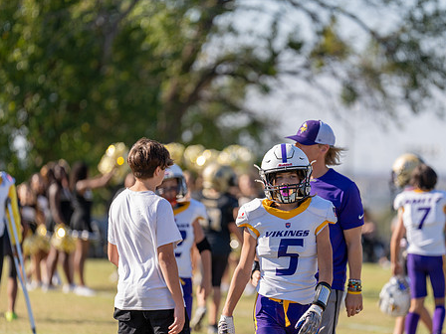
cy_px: 191
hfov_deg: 8.0
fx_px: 3208
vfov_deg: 6.0
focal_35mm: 249
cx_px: 264
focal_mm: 200
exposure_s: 1/1000
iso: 100
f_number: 2.8
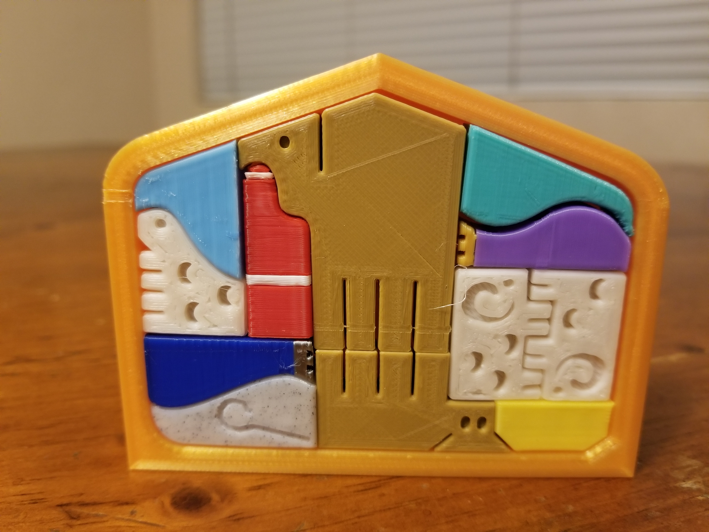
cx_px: 354
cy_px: 266
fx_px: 533
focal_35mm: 26
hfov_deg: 67.3
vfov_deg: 53.1
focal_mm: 4.25
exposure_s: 1/15
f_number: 1.7
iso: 250
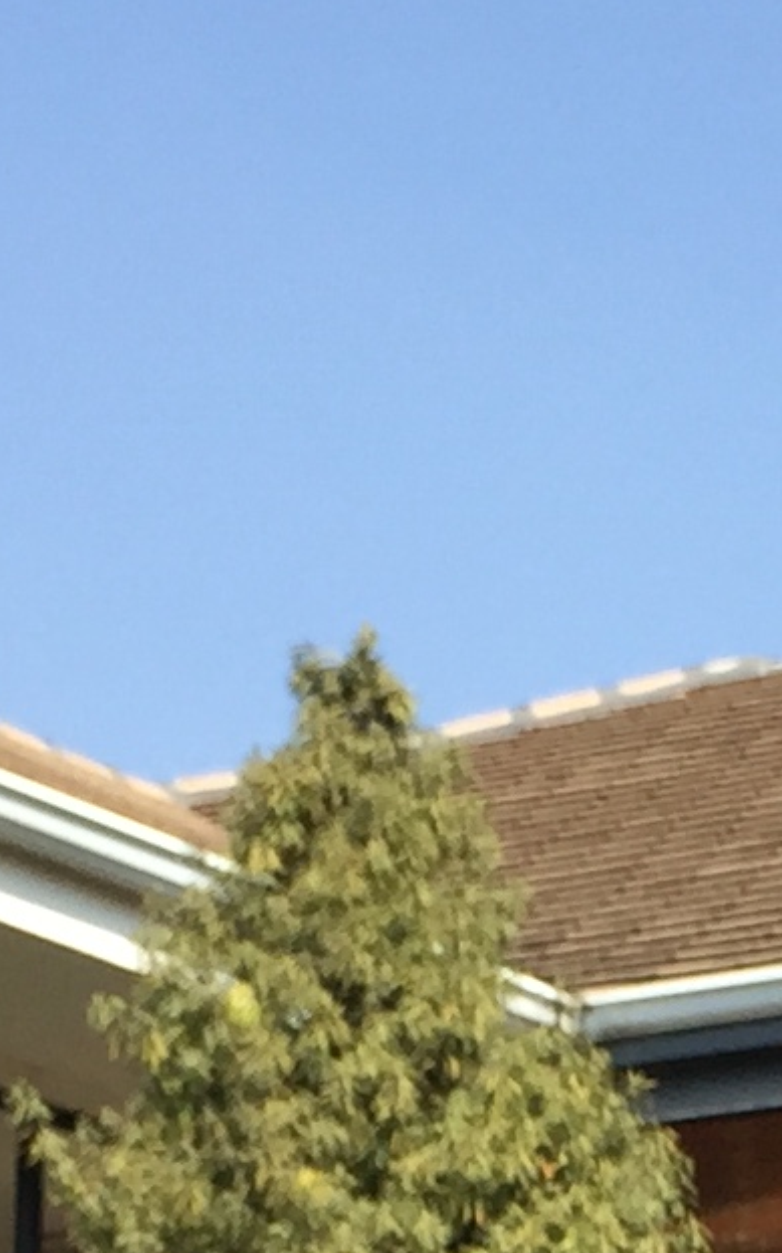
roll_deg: -1.8
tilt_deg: +3.1
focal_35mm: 161
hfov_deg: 8.1
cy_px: 1911
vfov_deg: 12.3
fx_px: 5494
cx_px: 943
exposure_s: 1/1014
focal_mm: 4.15
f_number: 2.2
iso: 32
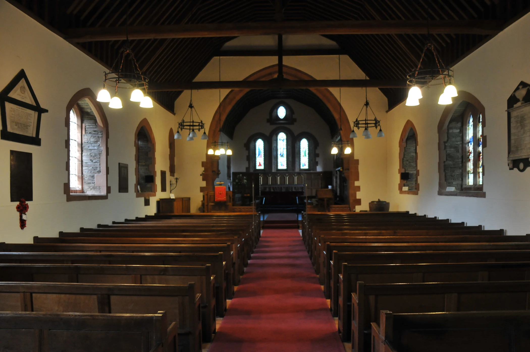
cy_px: 176
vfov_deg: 43.5
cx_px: 265
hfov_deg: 62.0
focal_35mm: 30
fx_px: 441
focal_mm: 20
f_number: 3.5
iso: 1000
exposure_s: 1/30
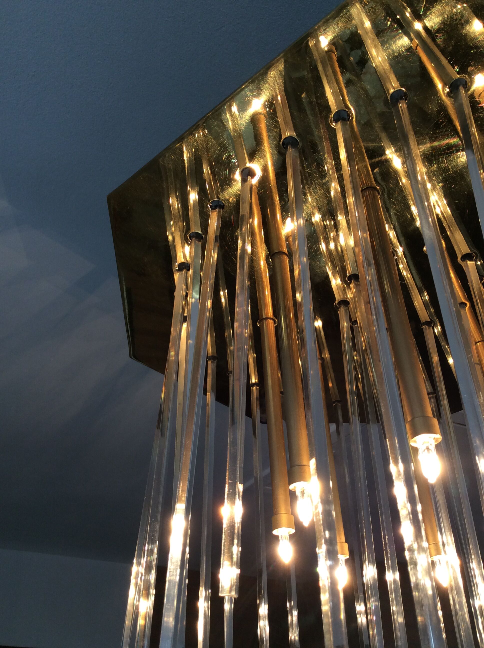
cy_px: 324
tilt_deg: +32.6
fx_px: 598
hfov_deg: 44.1
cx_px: 242
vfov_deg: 56.9
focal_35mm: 32
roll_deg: -1.4
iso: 32
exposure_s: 1/50
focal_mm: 3.3
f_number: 2.4
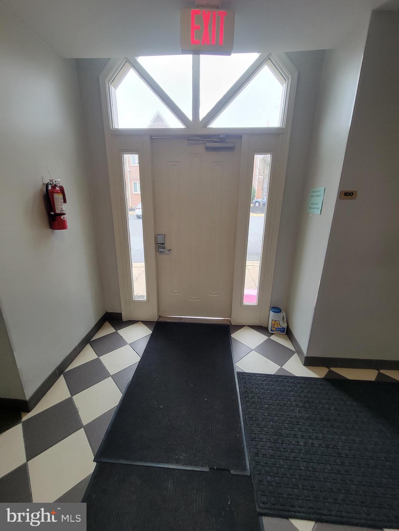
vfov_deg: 106.2
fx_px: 200
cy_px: 266
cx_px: 200
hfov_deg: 89.9
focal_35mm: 13
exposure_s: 1/60
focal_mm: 2.2
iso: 160
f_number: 2.2
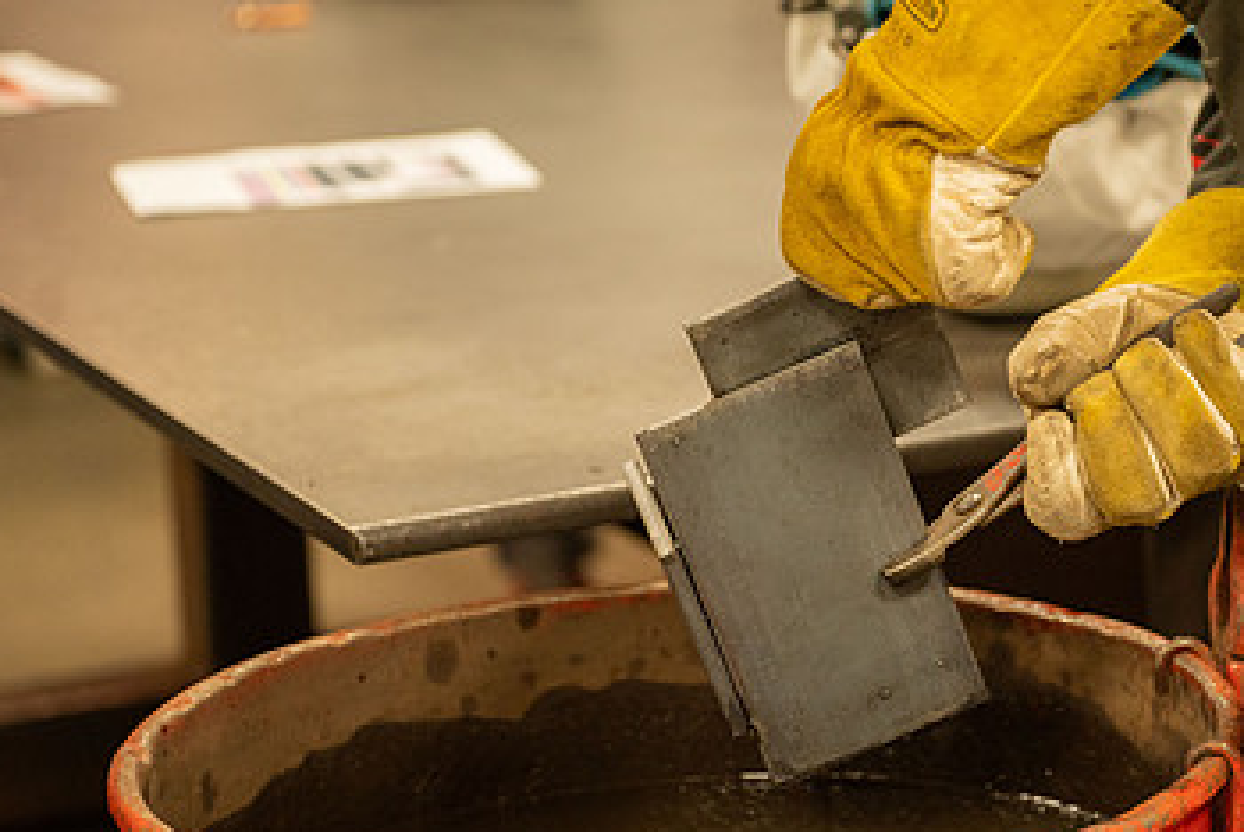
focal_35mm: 116
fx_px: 4012
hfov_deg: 17.5
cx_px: 960
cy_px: 290
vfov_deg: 11.8
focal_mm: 70
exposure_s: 1/200
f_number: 2.8
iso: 640
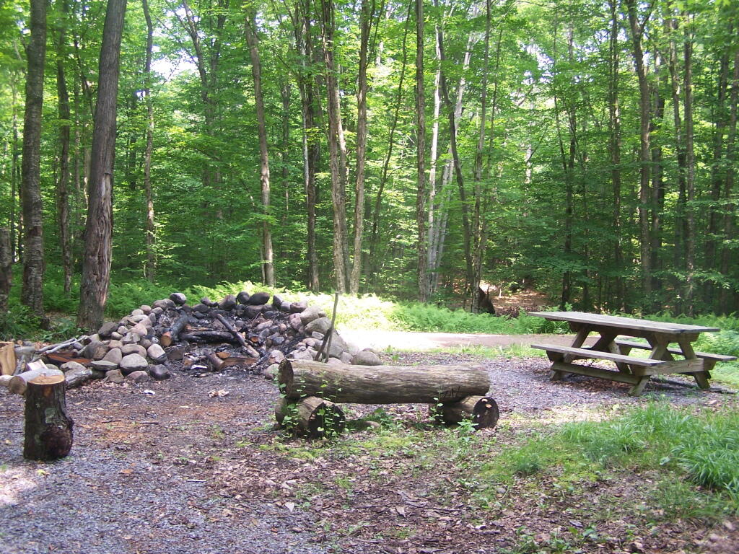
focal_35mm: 38
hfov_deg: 49.0
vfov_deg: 37.7
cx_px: 370
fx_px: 811
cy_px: 277
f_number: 2.8
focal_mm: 6.3
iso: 80
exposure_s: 1/50
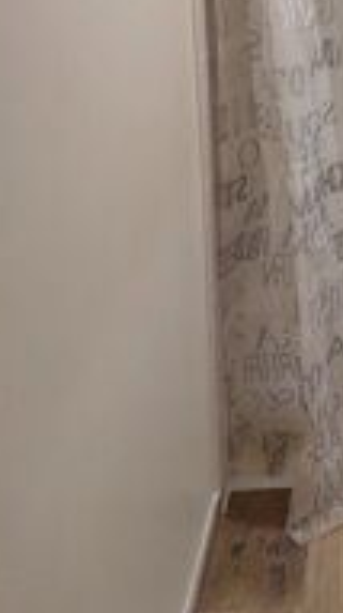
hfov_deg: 17.9
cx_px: 487
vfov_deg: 33.1
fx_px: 989
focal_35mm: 61
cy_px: 95
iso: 200
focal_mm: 5.23
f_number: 1.8
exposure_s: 1/100
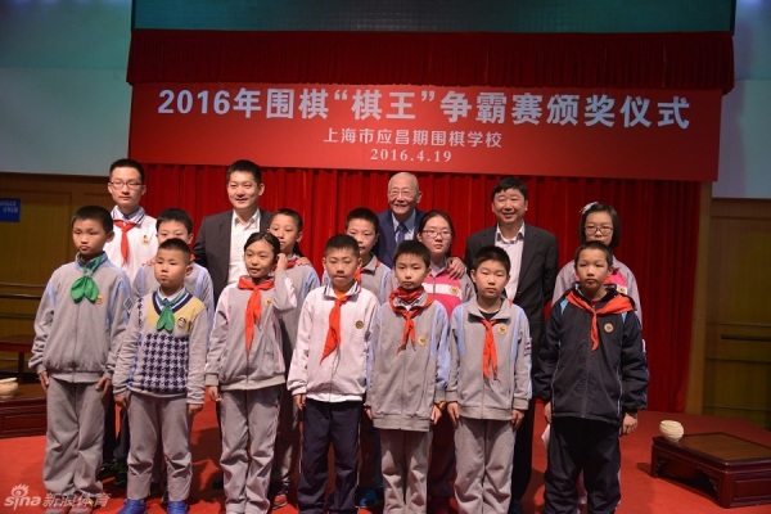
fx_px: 664
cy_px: 257
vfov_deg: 42.3
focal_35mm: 31
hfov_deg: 60.3
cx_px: 386
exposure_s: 1/200
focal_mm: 31
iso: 1000
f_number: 4
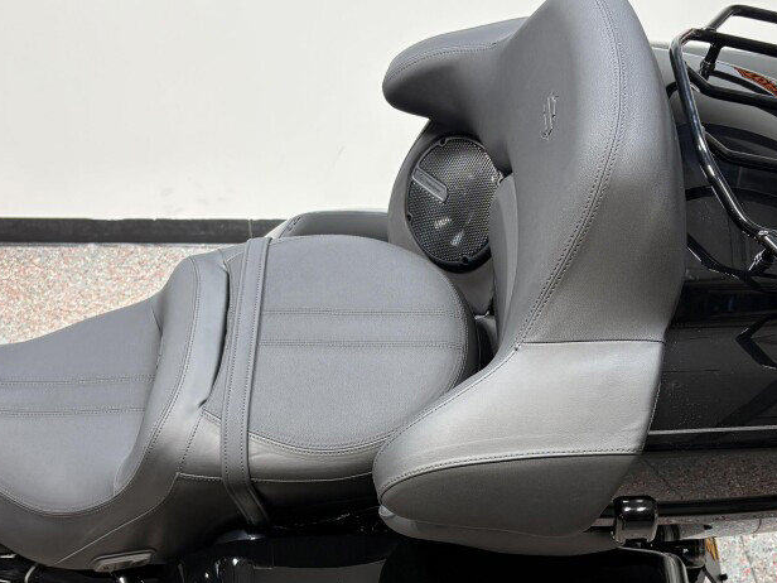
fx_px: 1010
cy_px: 424
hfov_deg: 42.0
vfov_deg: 31.7
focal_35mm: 45
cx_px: 435
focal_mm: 5.96
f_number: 1.6
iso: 100
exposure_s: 1/120
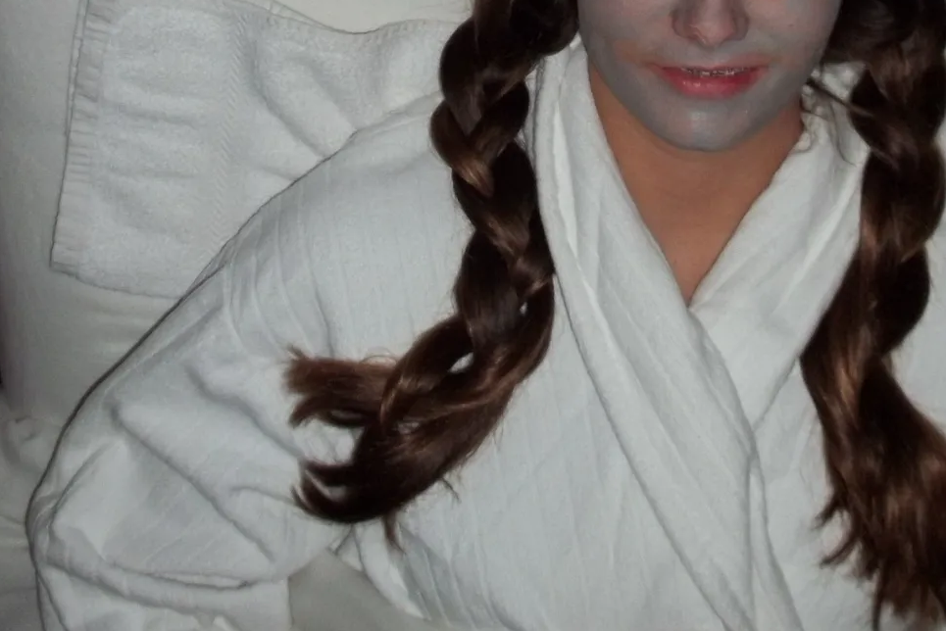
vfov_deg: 20.4
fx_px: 1682
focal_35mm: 64
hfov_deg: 31.3
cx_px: 582
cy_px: -39
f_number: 3.3
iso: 160
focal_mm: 5.9
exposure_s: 1/60
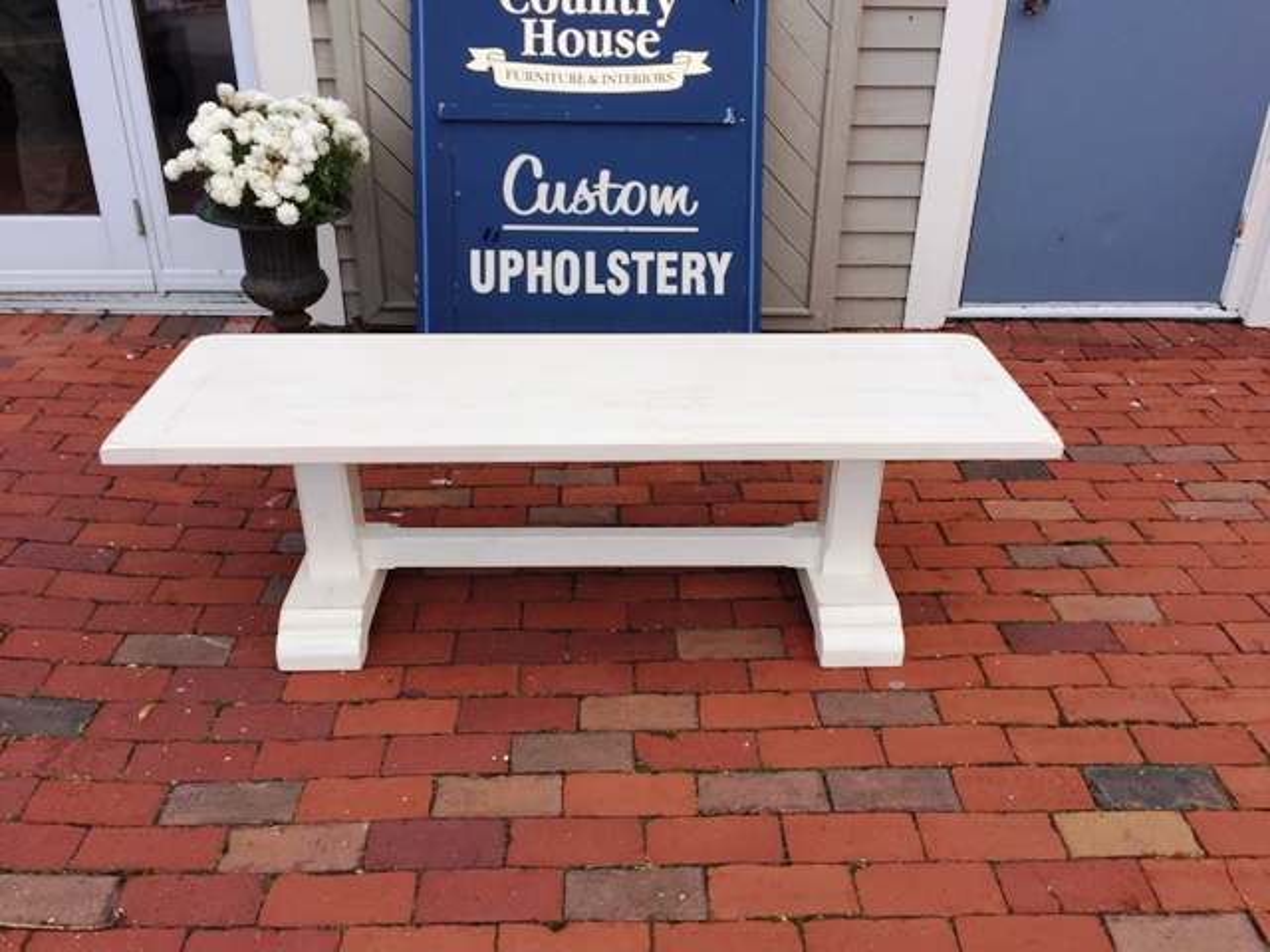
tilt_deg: -26.7
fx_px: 1064
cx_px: 635
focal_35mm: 29
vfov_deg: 48.2
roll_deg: -0.4
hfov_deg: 61.7
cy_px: 476
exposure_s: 1/807
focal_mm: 4.15
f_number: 2.2
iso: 32
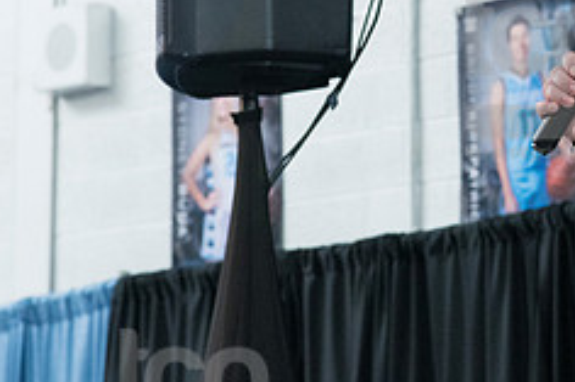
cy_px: 74
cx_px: 541
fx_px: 3846
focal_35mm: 241
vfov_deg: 5.7
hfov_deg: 8.5
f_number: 5.6
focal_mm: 98
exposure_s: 1/250
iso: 4000
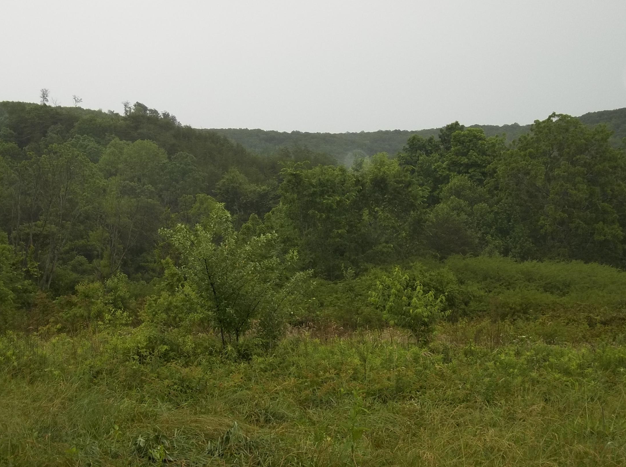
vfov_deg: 28.5
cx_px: 264
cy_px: 217
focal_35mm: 51
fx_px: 921
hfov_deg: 37.5
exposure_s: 1/100
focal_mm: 6.6
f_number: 4
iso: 80
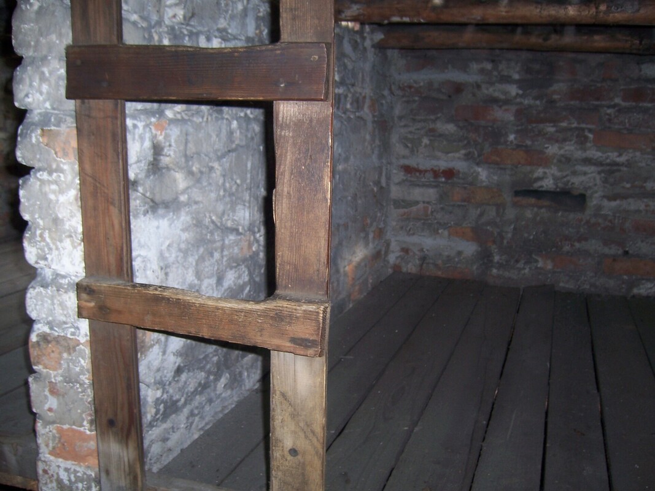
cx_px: 328
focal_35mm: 36
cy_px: 246
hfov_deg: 51.4
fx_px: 681
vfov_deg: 39.6
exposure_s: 1/60
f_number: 2.8
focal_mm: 6.2
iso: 80
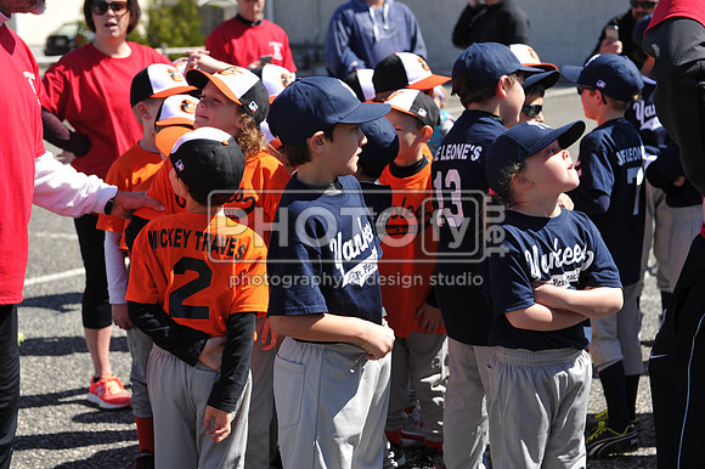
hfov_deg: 28.9
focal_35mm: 70
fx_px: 1370
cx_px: 352
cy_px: 234
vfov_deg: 19.4
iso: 200
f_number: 5
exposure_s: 1/640
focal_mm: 70
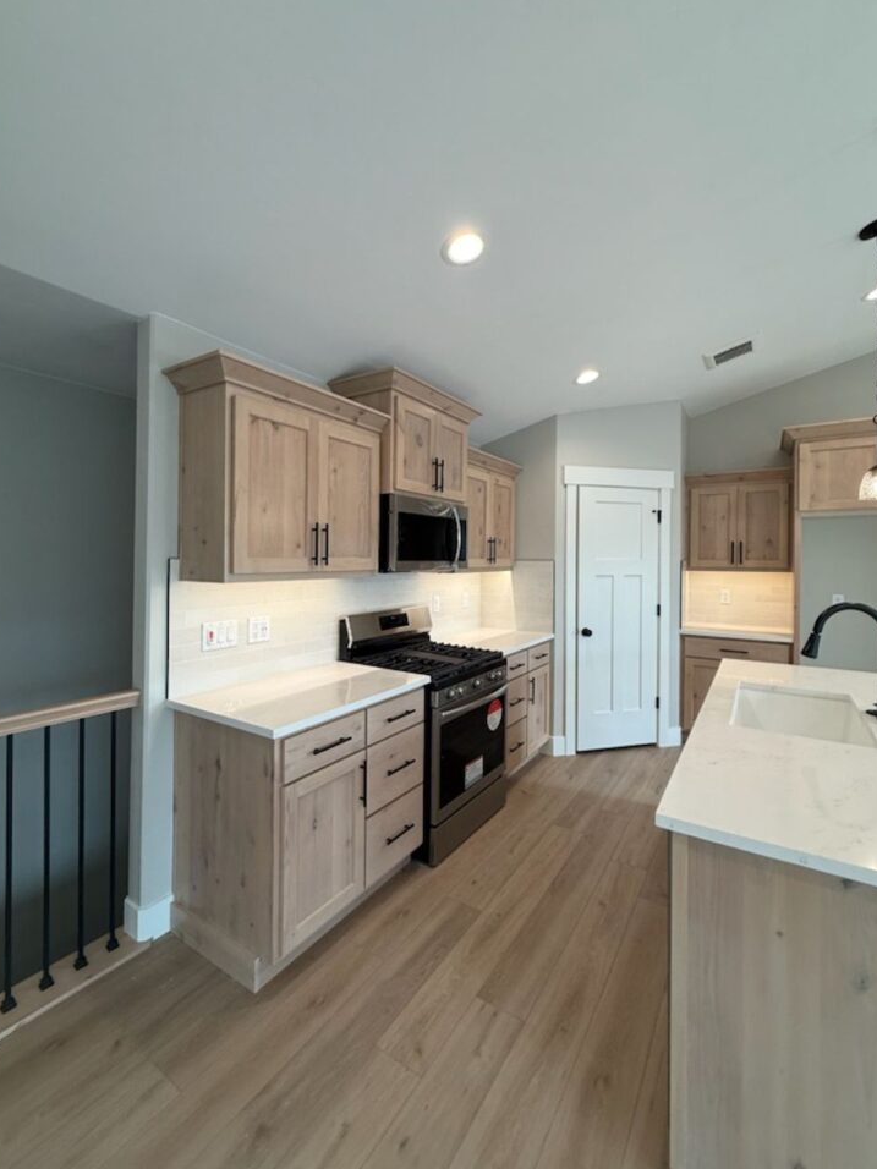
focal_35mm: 15
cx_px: 451
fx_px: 507
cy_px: 562
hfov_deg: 81.7
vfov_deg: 98.1
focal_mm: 2.22
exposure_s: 1/120
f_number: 2.2
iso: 80
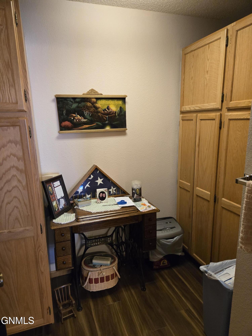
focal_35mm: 23
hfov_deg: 58.9
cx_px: 126
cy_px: 168
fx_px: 223
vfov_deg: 73.9
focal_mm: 5.4
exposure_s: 1/120
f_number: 1.8
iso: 640
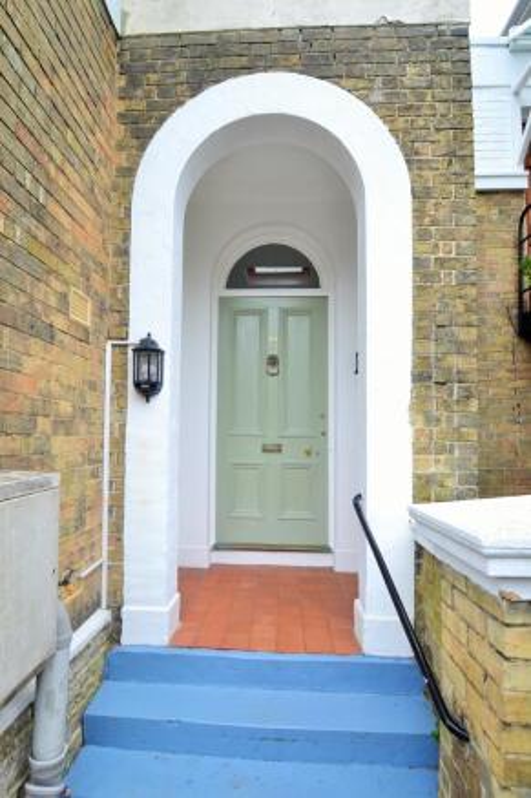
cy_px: 399
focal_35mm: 20
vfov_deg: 85.4
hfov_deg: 63.2
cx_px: 266
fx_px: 432
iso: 160
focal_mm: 13
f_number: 5.6
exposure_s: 1/125
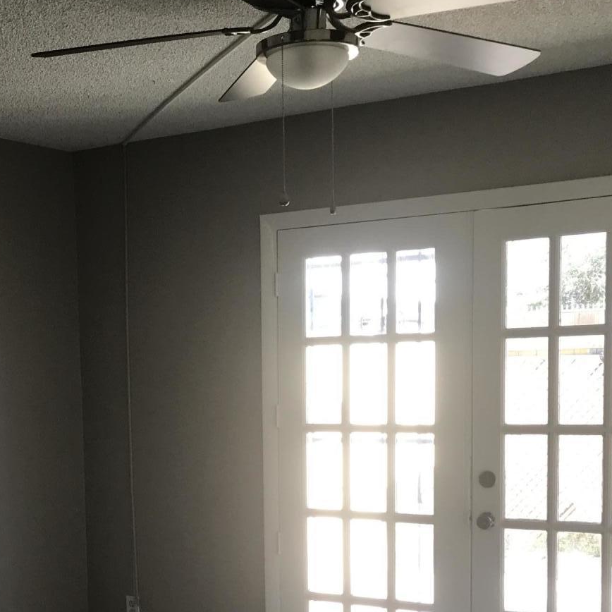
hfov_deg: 29.0
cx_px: 74
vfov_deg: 29.3
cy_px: 498
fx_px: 1140
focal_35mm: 57
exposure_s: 1/120
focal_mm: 3.99
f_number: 1.8
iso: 40
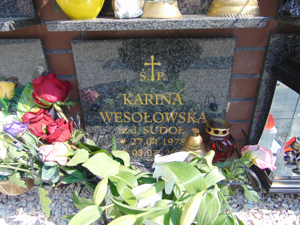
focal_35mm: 25
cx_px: 150
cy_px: 112
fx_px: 217
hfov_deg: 69.4
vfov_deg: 54.9
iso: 80
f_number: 3
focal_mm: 4.5
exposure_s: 1/400
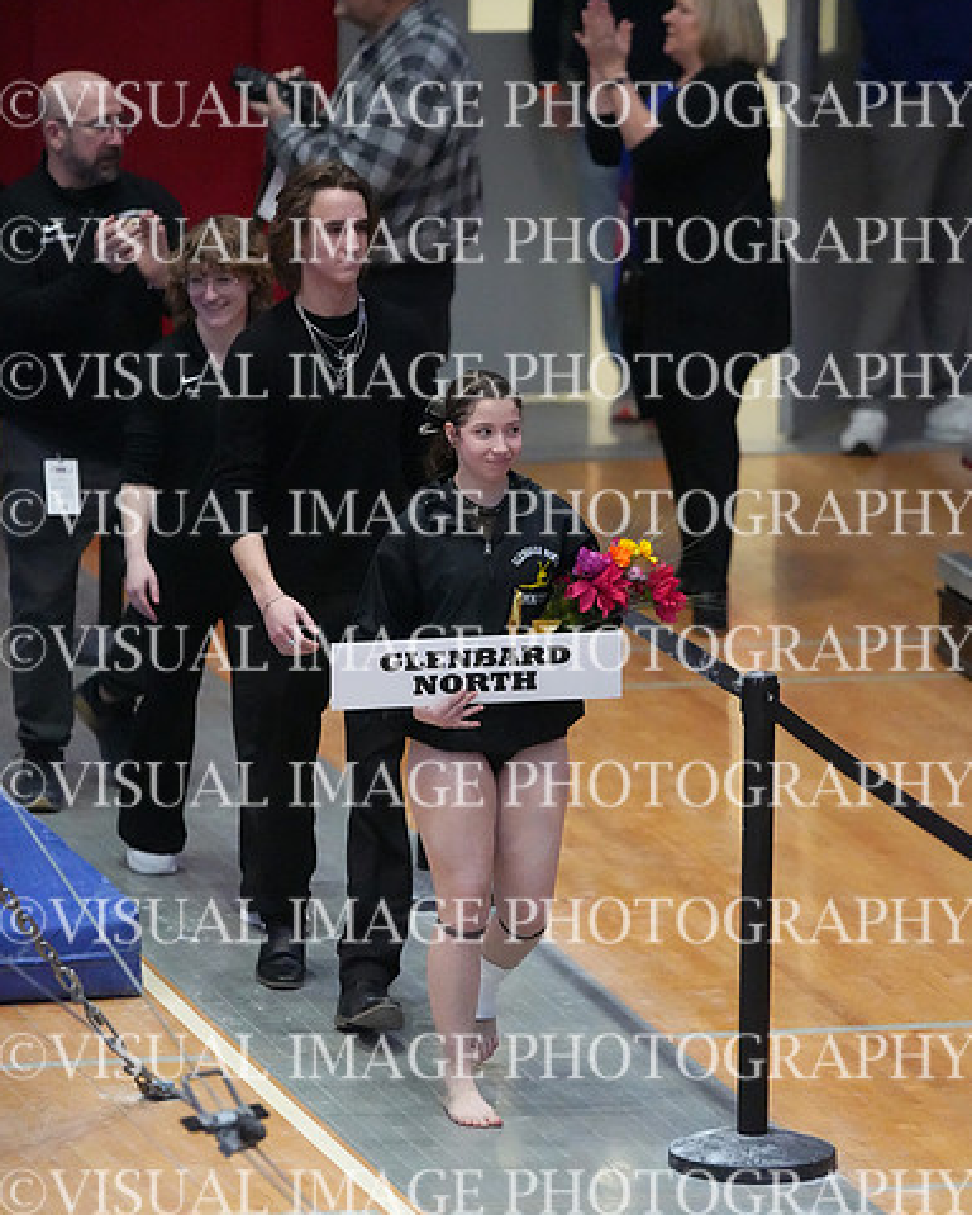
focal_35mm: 340
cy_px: 716
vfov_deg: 5.7
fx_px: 12226
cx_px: 487
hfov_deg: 4.6
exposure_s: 1/1600
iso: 20000
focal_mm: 300
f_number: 3.5
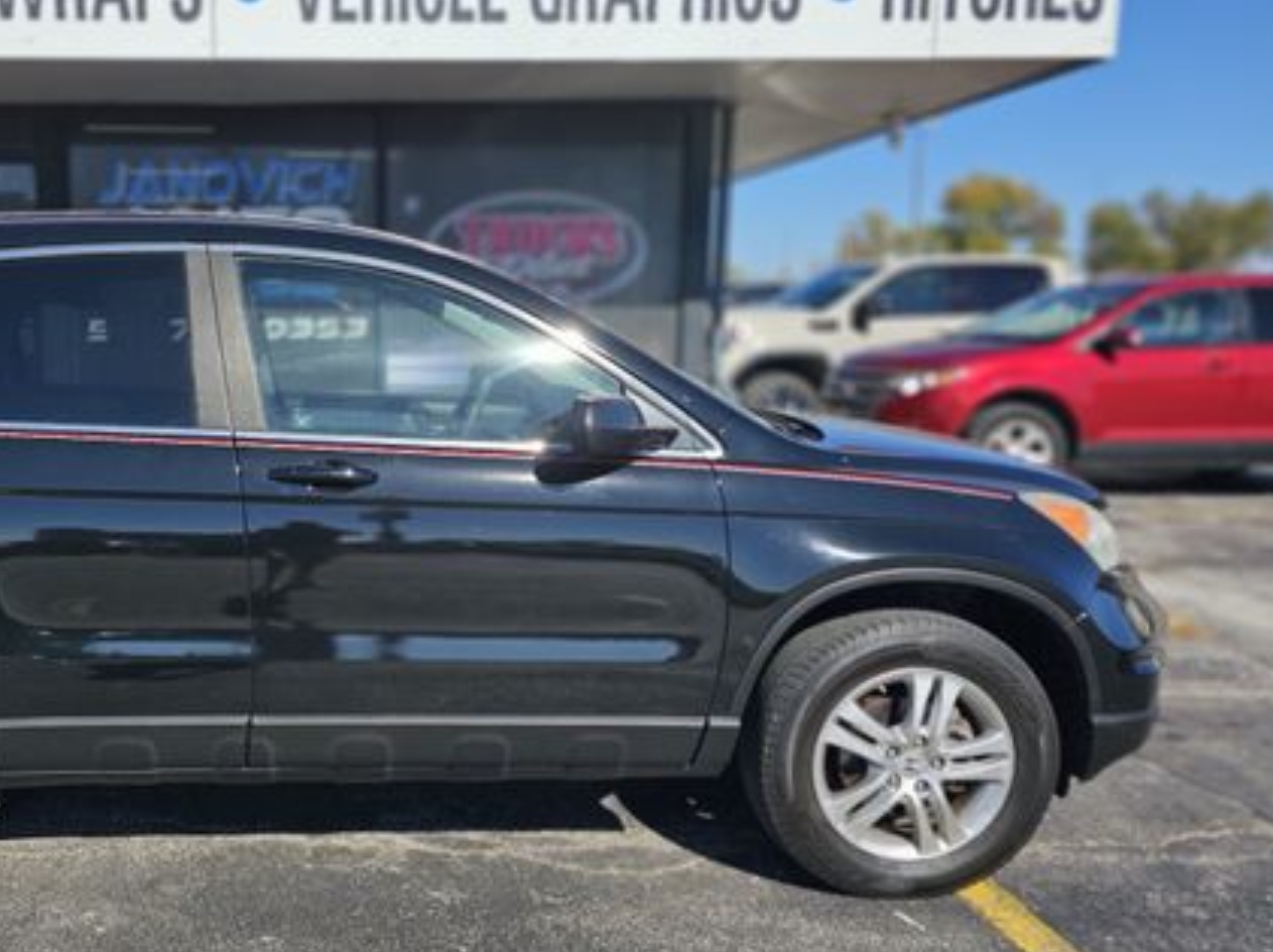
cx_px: 324
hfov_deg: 50.6
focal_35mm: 35
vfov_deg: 40.6
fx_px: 1286
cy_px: 481
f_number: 1.7
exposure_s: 1/1011
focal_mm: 6.3
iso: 10
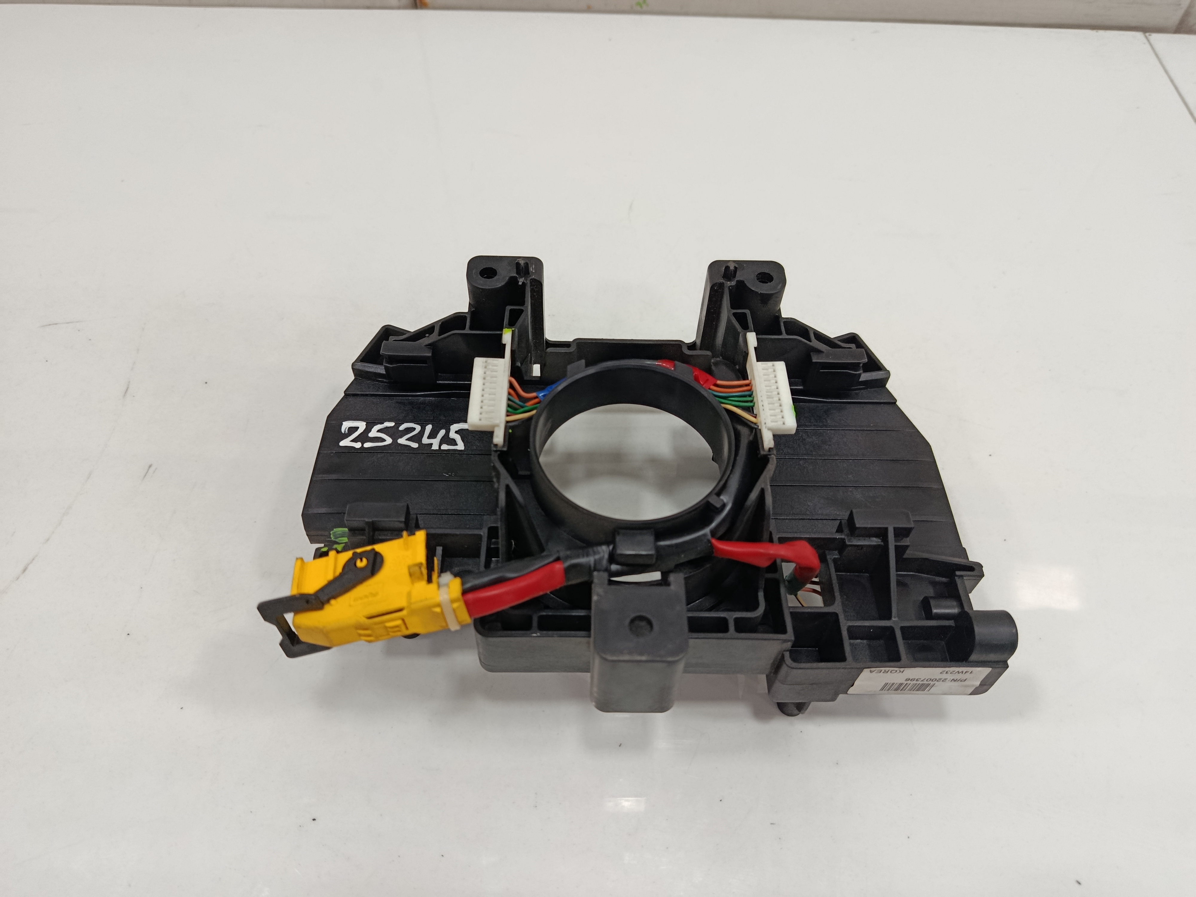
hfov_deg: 71.6
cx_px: 598
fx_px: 829
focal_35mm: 24
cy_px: 448
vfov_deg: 56.8
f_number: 1.7
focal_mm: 5.24
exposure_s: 1/100
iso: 947
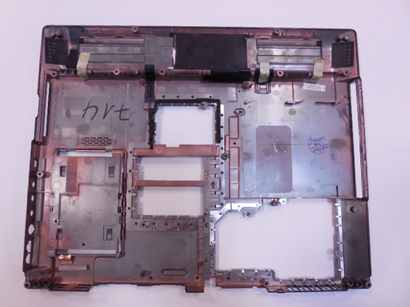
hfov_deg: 67.3
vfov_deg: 53.1
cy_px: 154
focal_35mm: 26
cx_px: 205
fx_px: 308
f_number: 3.5
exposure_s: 1/30
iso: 280
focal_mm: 4.6
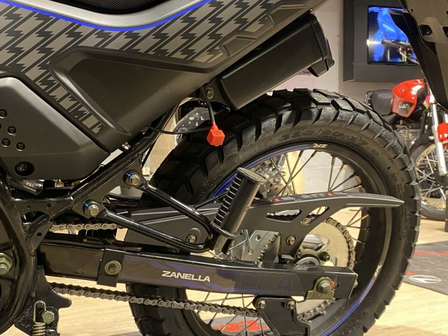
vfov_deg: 35.9
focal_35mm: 40
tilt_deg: -5.4
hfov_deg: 46.5
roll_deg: +1.4
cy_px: 199
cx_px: 179
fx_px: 518
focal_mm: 4.25
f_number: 1.8
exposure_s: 1/33
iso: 320
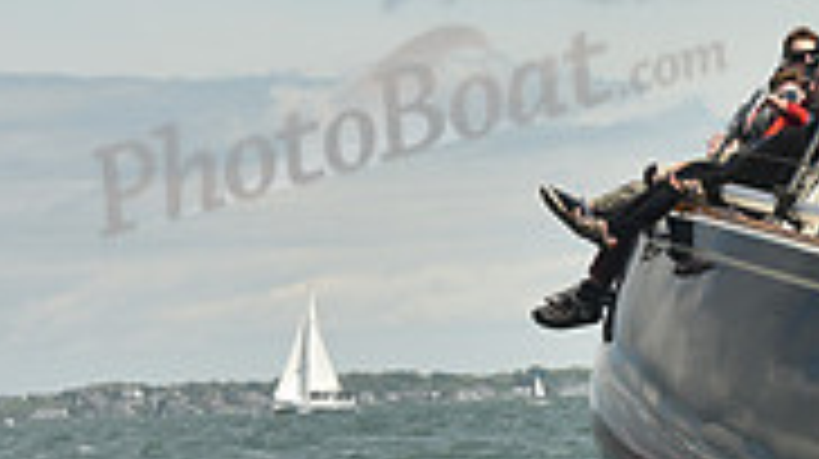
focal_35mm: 387
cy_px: 290
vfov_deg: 3.1
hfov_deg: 5.6
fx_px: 8397
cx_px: 963
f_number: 11
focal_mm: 116
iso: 320
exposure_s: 1/800
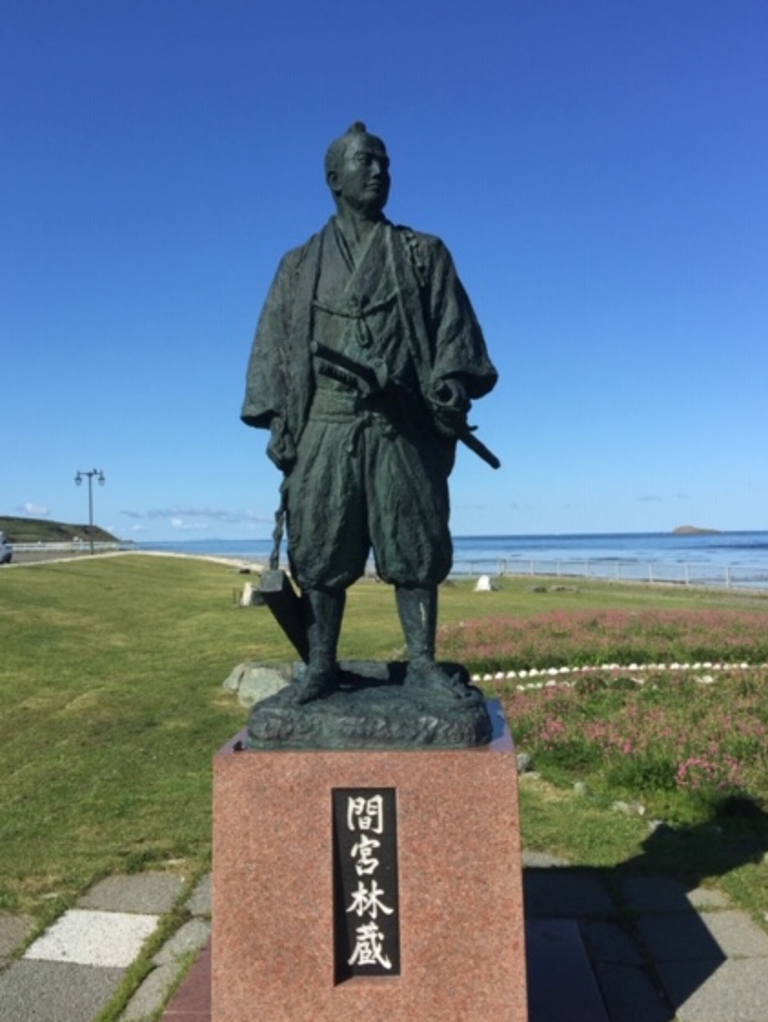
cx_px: 375
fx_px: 975
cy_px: 551
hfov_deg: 43.0
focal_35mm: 33
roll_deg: +0.8
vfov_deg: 55.3
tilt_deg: +1.0
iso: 32
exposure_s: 1/2475
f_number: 2.2
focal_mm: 4.15
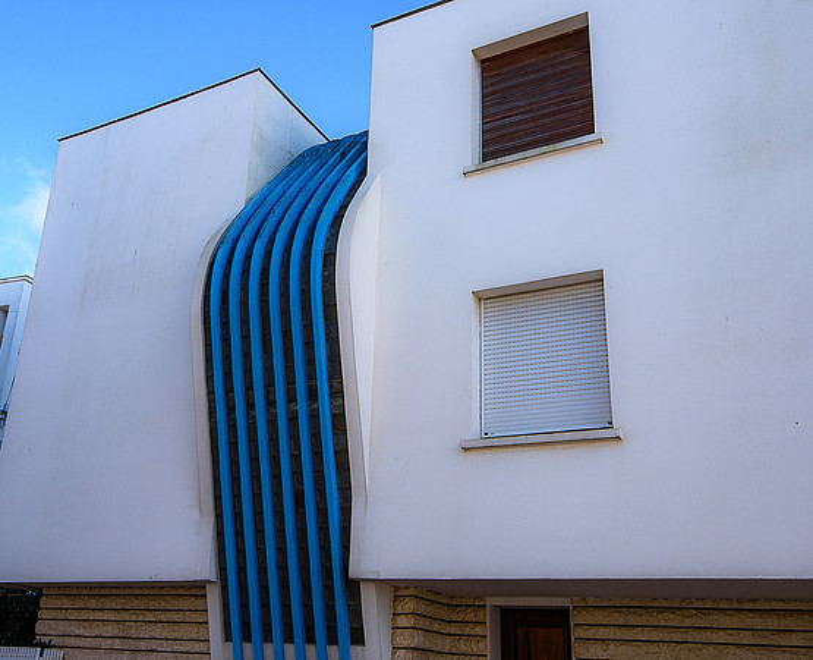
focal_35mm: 37
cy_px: 330
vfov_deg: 40.8
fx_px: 887
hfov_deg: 48.9
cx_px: 319
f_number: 11
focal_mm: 29
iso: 250
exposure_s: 1/200
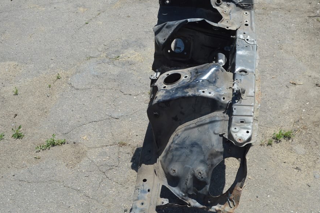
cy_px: 123
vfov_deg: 37.7
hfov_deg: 54.2
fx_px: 311
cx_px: 185
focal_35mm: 35
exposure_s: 1/250
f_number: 8
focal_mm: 20
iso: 100
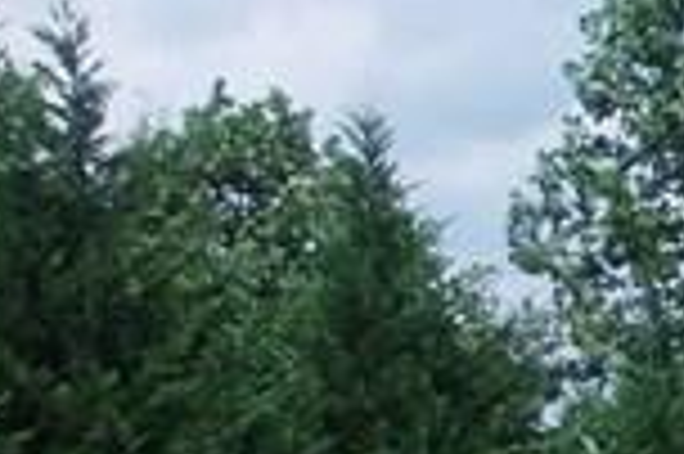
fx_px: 3454
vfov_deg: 7.3
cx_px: 1912
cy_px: 787
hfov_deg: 9.4
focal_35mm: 182
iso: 100
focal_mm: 4.66
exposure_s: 1/250
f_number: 7.5
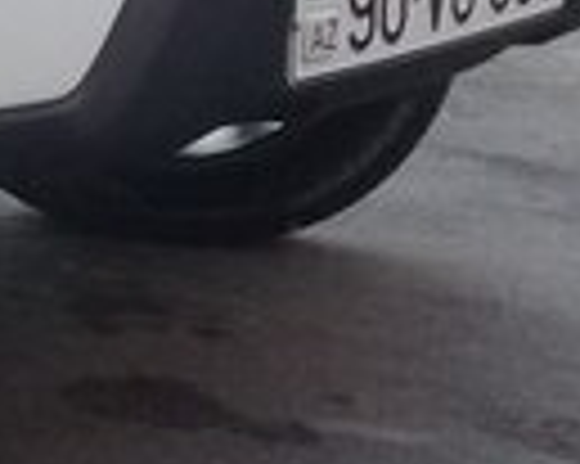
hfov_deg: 11.2
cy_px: -43
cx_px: -620
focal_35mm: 155
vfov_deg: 9.9
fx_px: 2659
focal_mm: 3.3
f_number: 2.2
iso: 64
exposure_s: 1/100
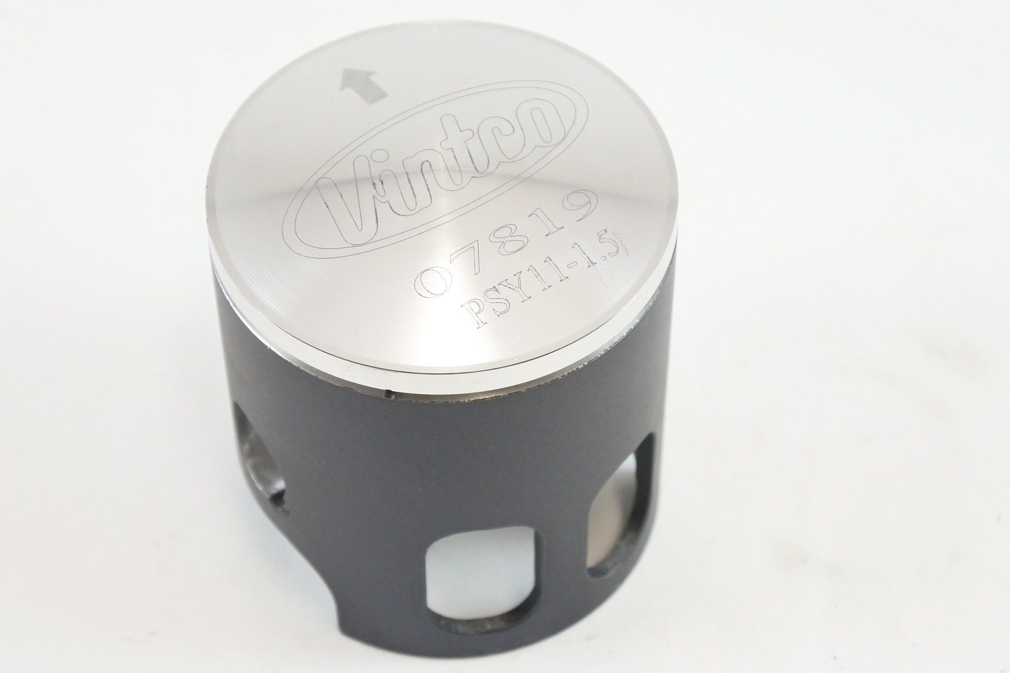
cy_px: 345
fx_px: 2019
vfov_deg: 18.9
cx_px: 445
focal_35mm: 72
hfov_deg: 28.1
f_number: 5
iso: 800
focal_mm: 24
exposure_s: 1/125
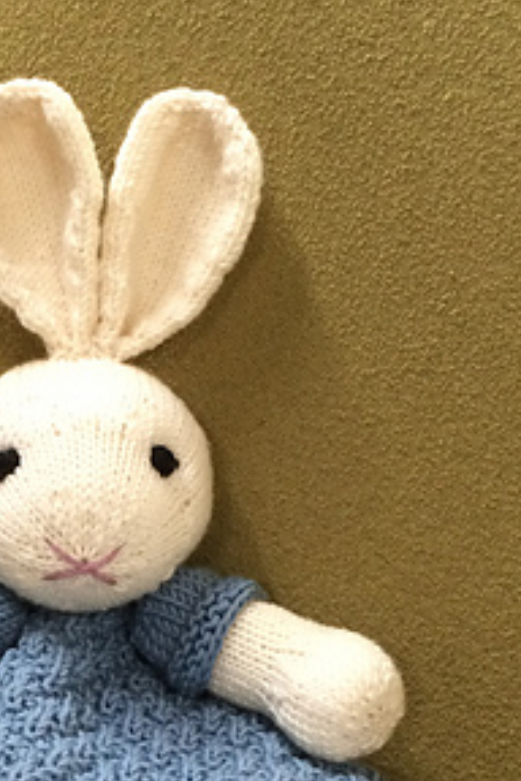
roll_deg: -0.9
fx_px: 1454
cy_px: 702
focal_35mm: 67
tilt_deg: -34.4
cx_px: 73
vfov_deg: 28.9
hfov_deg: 20.0
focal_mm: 4.15
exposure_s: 1/30
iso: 200
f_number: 2.2
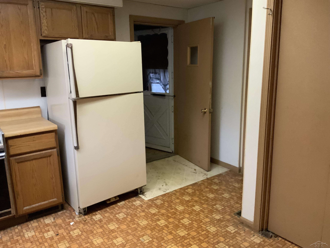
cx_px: 165
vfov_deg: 48.2
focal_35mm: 29
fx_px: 276
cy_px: 124
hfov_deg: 61.7
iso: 250
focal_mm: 3
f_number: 1.8
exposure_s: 1/45
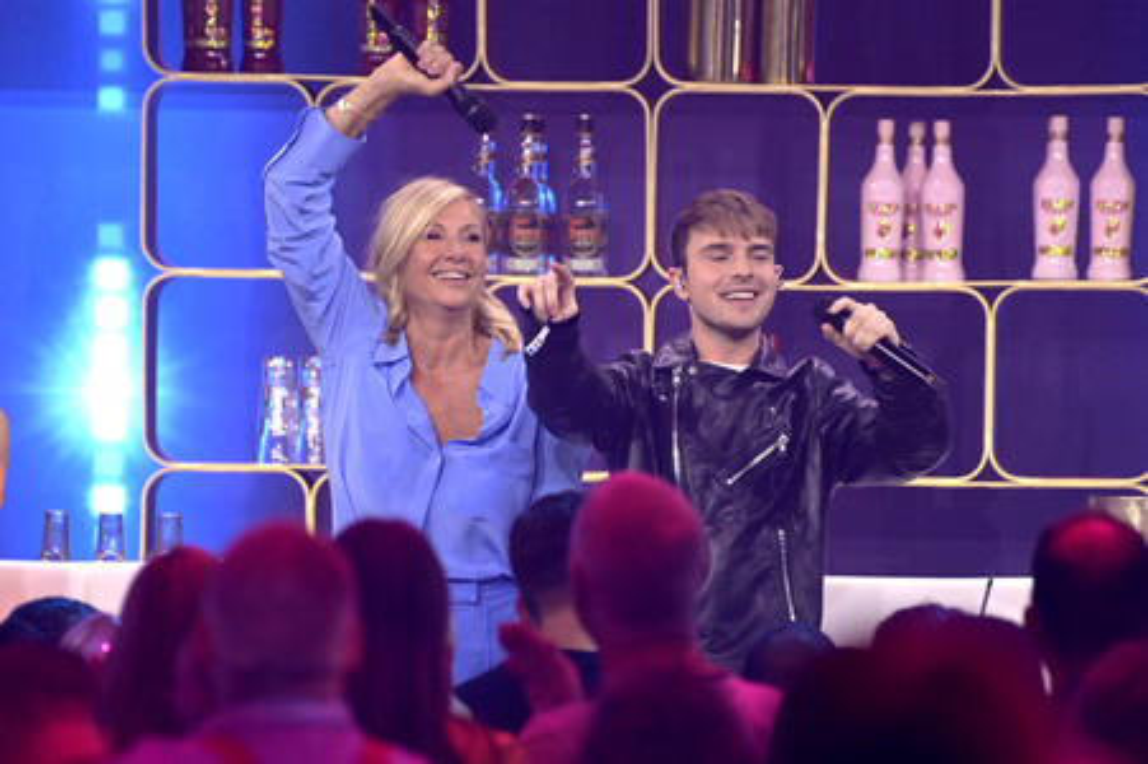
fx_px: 15932
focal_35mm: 500
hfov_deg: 4.1
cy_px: 382
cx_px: 574
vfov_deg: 2.7
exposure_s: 1/400
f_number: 5.6
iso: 8000
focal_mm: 500
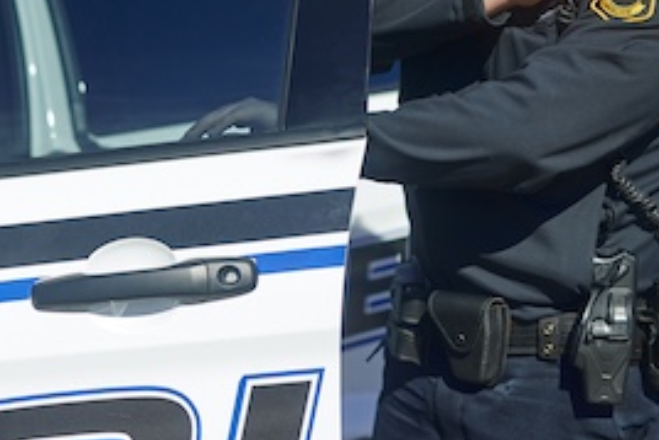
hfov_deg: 18.1
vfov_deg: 12.2
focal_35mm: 112
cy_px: 101
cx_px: 172
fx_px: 2051
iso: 200
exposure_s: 1/8000
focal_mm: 50
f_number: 1.8
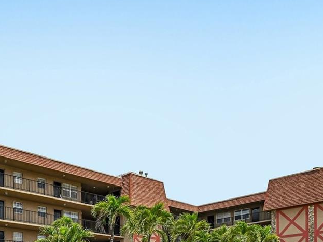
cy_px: 206
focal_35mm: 42
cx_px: 48
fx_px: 392
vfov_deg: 33.0
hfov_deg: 42.1
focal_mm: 17
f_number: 7.1
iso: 100
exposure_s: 1/400
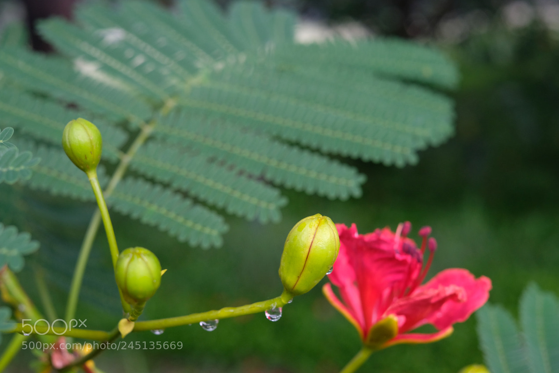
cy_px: 186
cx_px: 280
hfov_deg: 37.5
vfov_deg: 25.5
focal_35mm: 53
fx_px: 823
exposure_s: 1/50
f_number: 5.6
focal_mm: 35
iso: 800
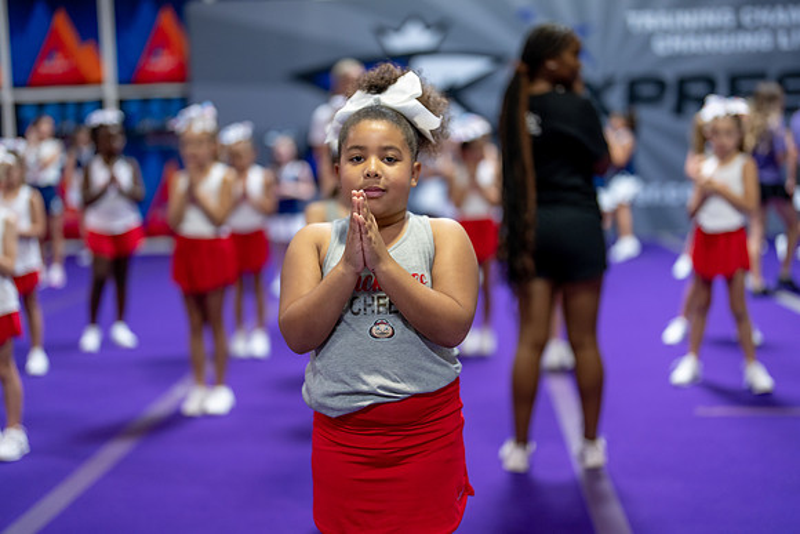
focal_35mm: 50
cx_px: 400
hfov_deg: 39.6
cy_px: 267
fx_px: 1111
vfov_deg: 27.0
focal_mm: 50
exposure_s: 1/400
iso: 640
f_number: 1.2
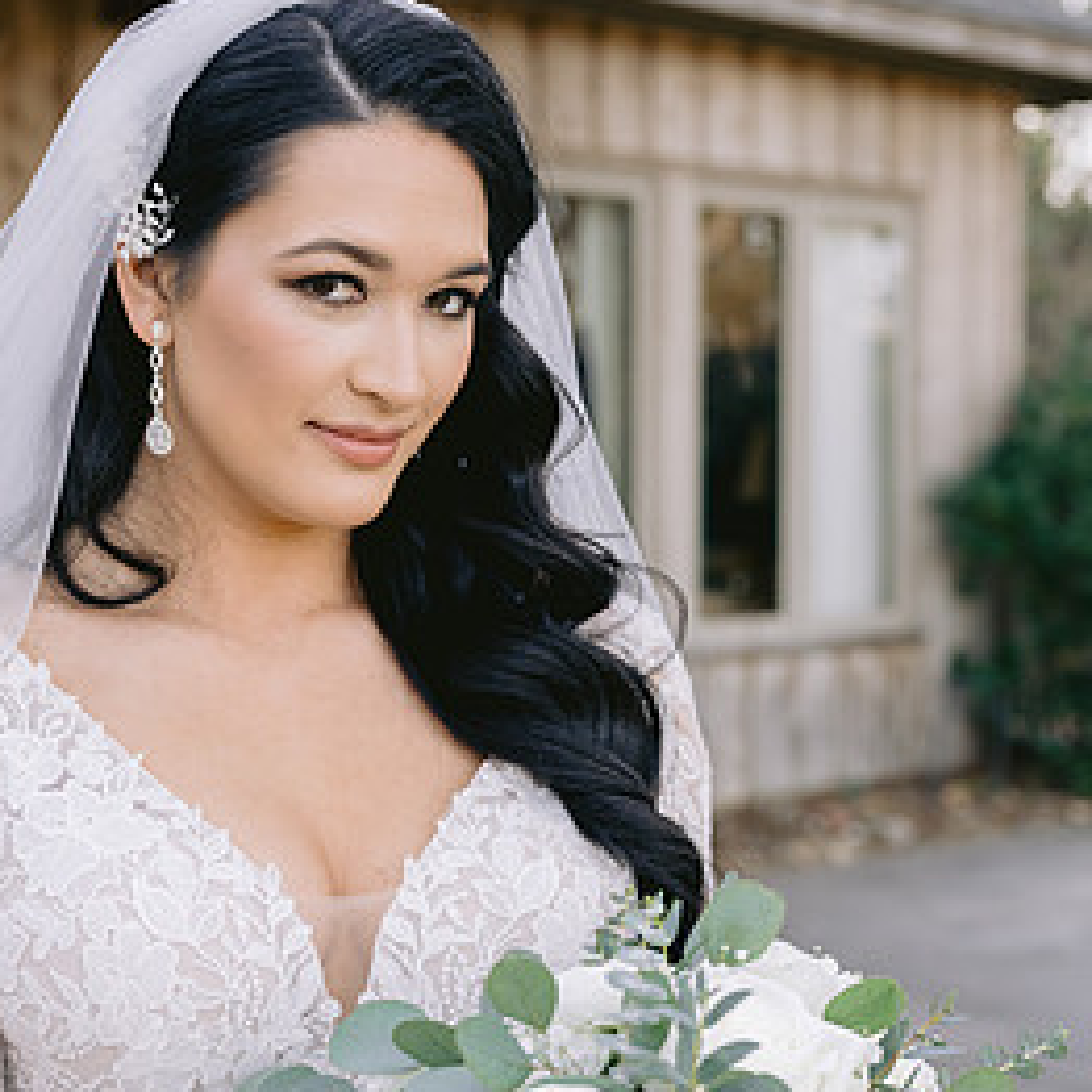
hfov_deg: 23.7
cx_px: 517
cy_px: 784
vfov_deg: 23.5
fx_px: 2605
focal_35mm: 73
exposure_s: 1/200
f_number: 4
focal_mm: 50
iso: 400
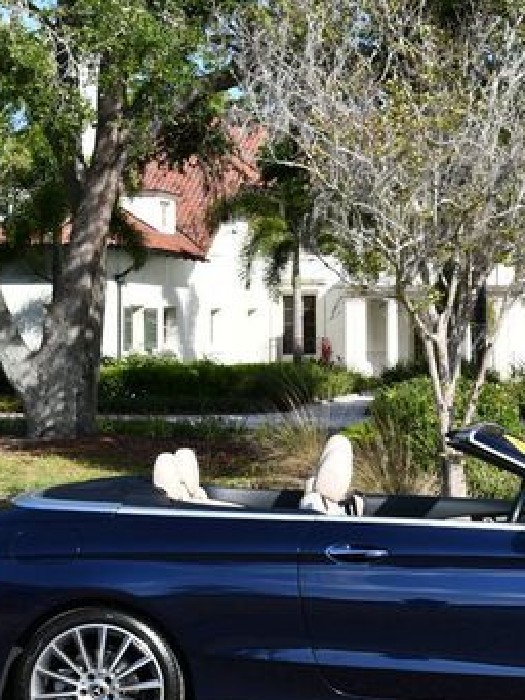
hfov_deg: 15.6
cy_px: 429
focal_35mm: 94
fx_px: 1900
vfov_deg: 20.8
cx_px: 429
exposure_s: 1/250
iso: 140
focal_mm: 26
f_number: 8
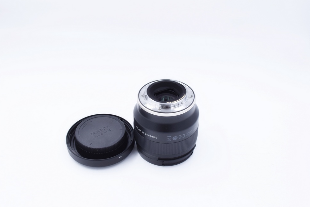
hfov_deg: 48.4
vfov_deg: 33.4
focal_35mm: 40
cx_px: 155
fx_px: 345
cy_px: 104
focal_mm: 26
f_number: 8
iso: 400
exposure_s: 1/160
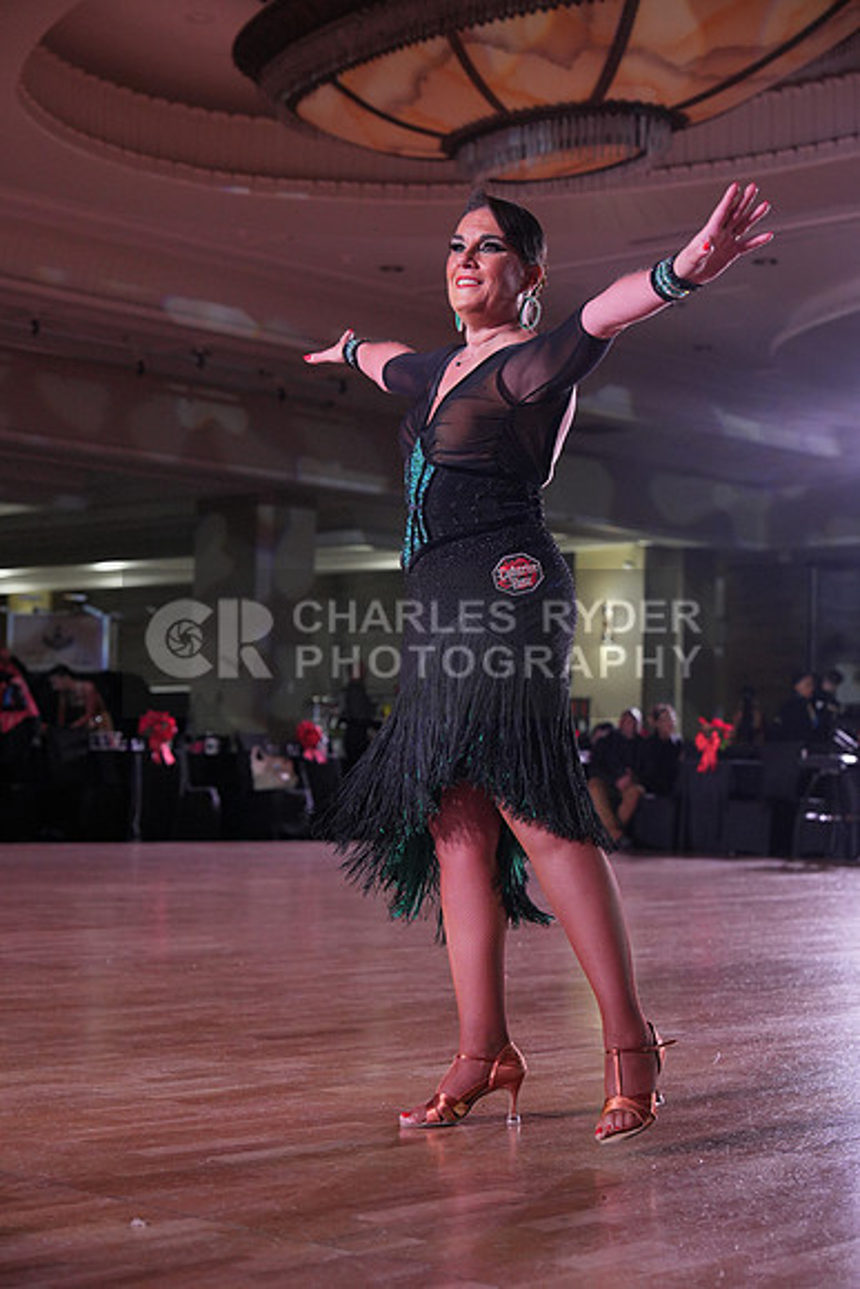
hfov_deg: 21.6
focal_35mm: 63
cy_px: 644
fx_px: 2256
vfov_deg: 31.9
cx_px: 430
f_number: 4
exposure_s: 1/500
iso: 1600
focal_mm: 63
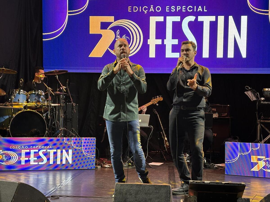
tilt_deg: +1.3
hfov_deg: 36.8
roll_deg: -1.0
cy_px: 101
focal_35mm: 52
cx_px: 135
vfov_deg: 28.0
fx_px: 406
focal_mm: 5.96
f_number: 1.6
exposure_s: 1/49
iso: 100
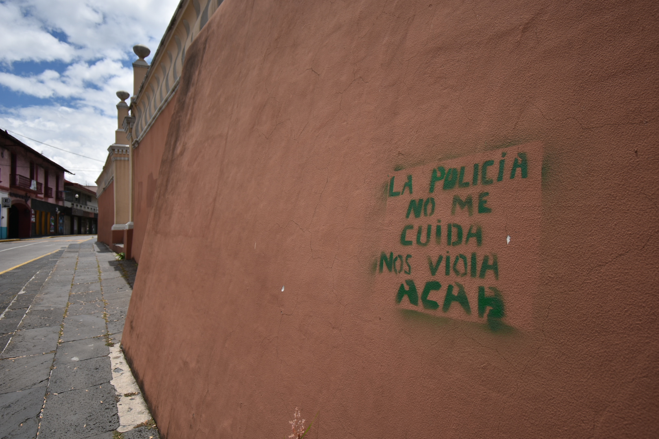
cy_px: 220
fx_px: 357
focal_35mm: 20
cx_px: 330
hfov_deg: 85.4
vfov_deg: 63.2
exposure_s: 1/1000
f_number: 5
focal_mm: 13
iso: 100
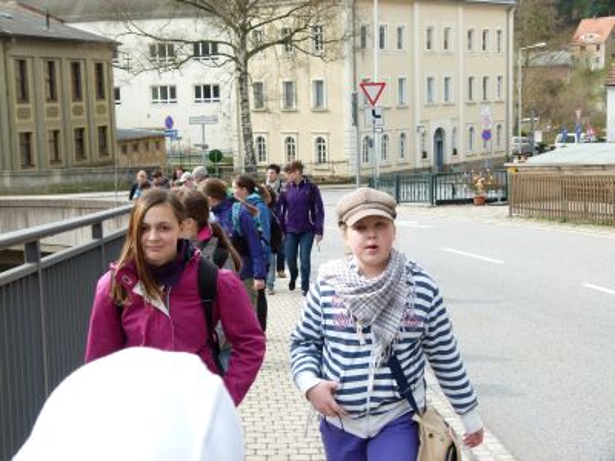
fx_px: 1030
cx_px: 308
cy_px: 230
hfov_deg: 33.2
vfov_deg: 25.2
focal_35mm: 58
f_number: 4
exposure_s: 1/250
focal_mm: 10.5
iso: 100
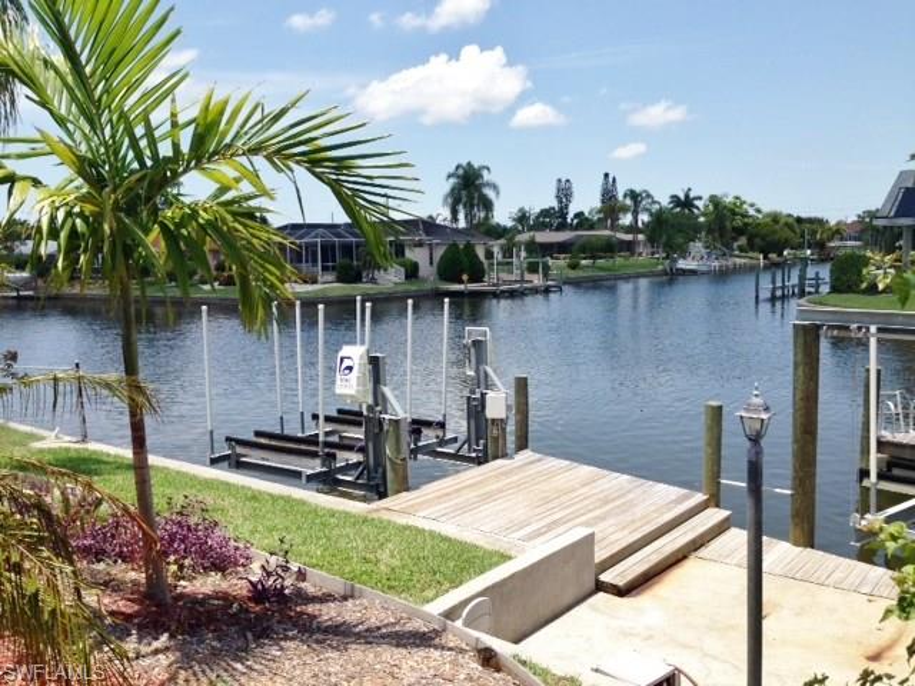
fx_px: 872
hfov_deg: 55.4
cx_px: 458
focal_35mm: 33
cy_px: 343
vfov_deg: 42.9
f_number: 2.4
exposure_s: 1/1466
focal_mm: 4.12
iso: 50
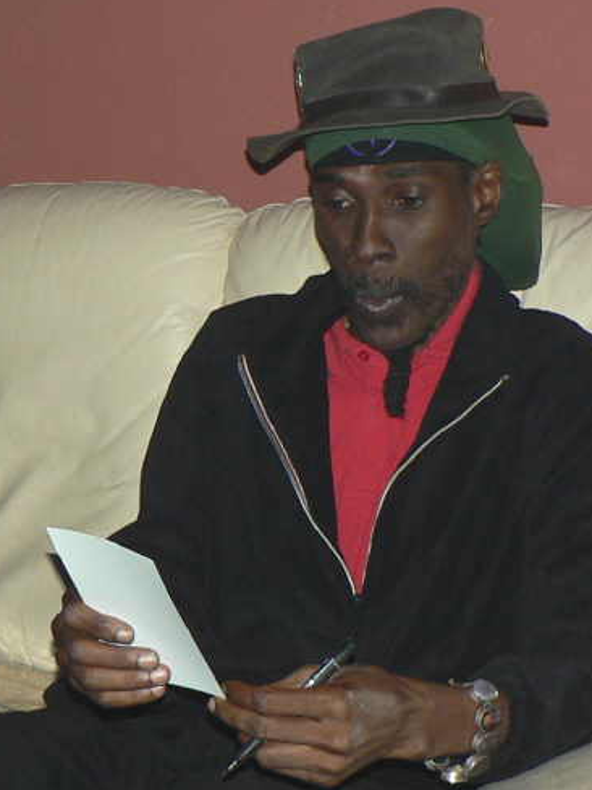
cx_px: 294
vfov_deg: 43.8
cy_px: 413
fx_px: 981
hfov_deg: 33.6
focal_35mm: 43
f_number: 2.8
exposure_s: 1/60
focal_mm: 6
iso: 150
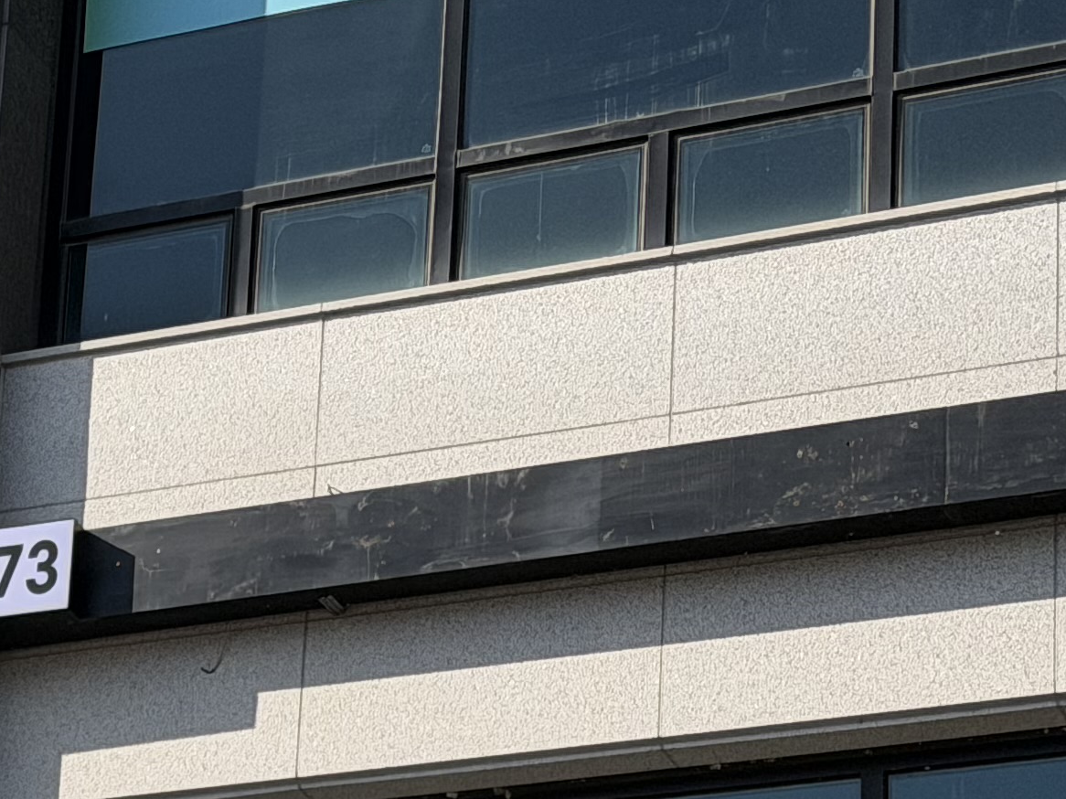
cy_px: 894
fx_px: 5111
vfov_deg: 8.9
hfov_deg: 11.4
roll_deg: -6.8
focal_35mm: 166
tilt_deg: +19.2
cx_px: -527
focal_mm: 6.76
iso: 64
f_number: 1.78
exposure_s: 1/5208
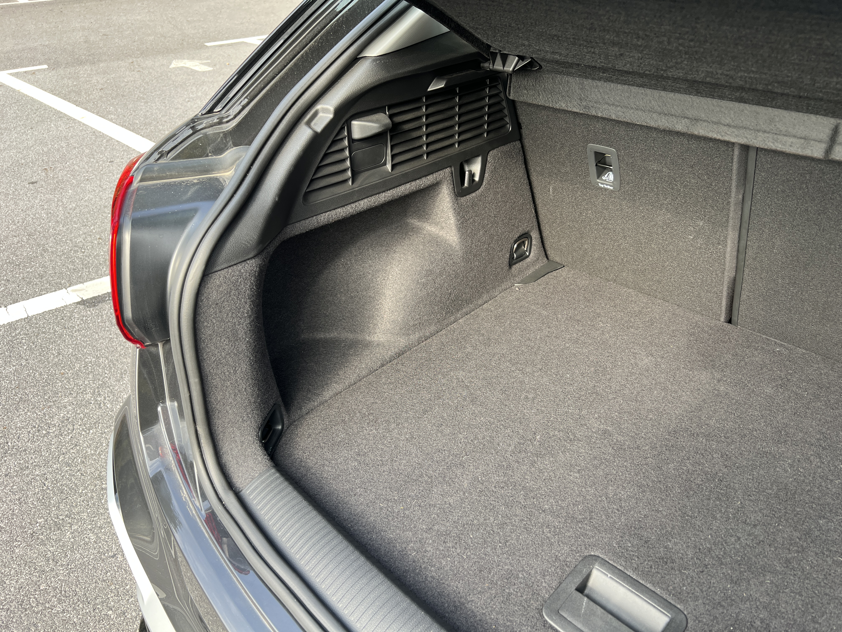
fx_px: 632
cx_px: 421
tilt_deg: -32.0
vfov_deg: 53.1
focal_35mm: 26
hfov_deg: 67.3
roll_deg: +2.6
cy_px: 316
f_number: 1.5
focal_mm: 5.7
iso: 40
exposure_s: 1/205
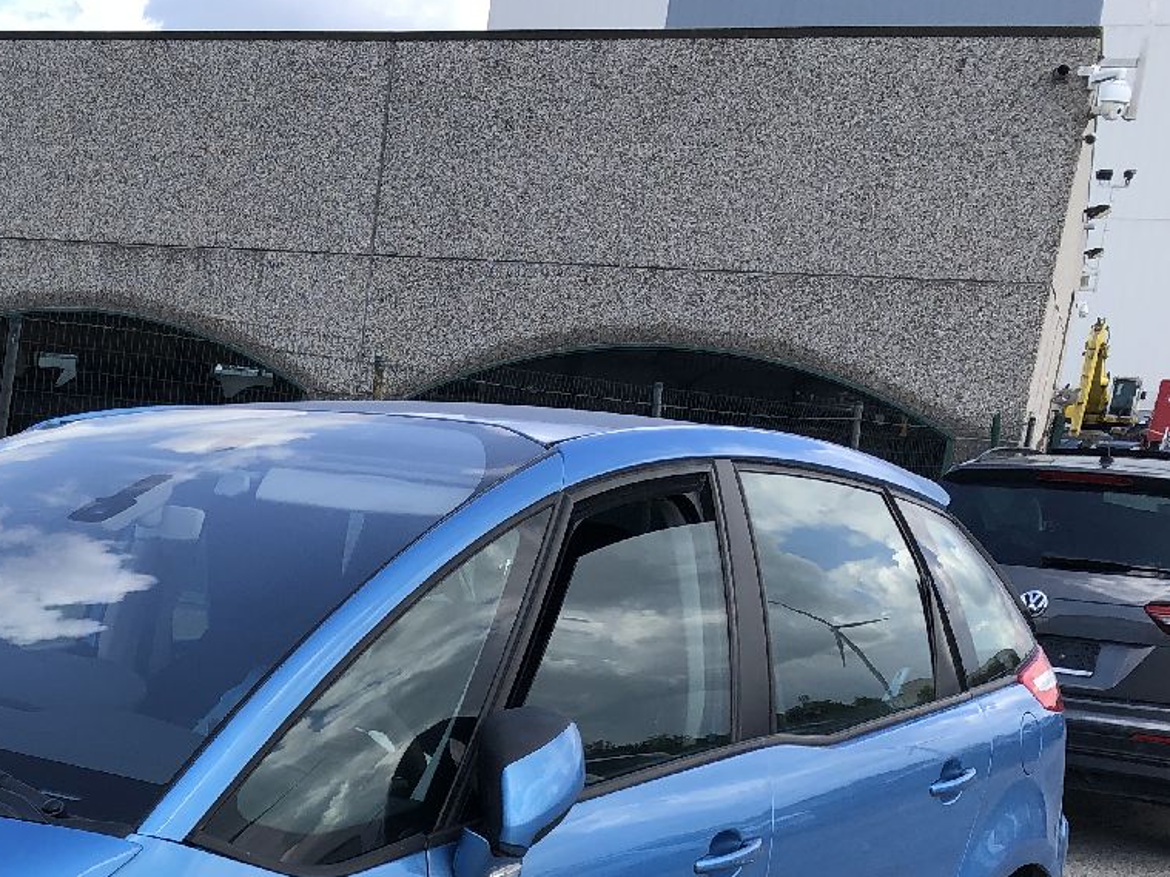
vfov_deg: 23.8
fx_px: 1994
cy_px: 865
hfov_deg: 30.4
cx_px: 3
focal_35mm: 59
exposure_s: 1/750
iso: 20
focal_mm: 3.99
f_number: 1.8
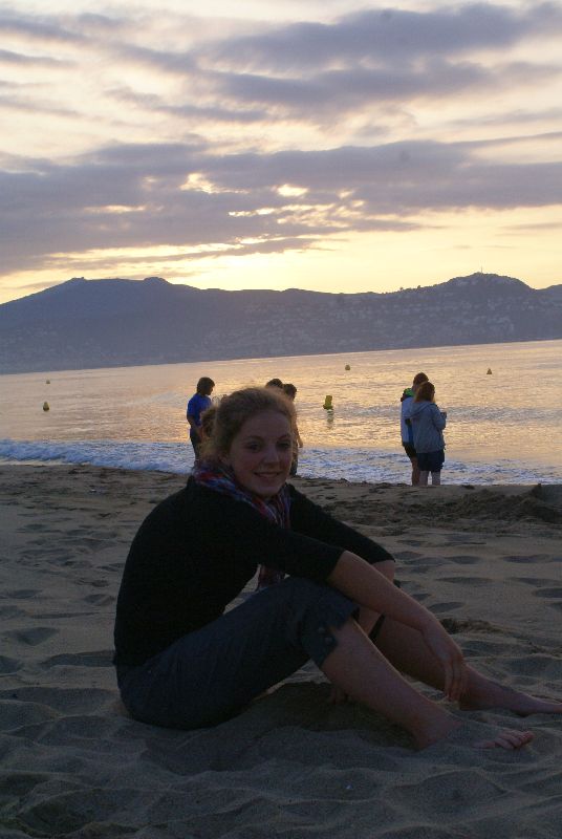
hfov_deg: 22.7
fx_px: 1400
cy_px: 420
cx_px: 281
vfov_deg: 33.4
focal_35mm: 60
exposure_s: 1/250
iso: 400
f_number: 14
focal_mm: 40
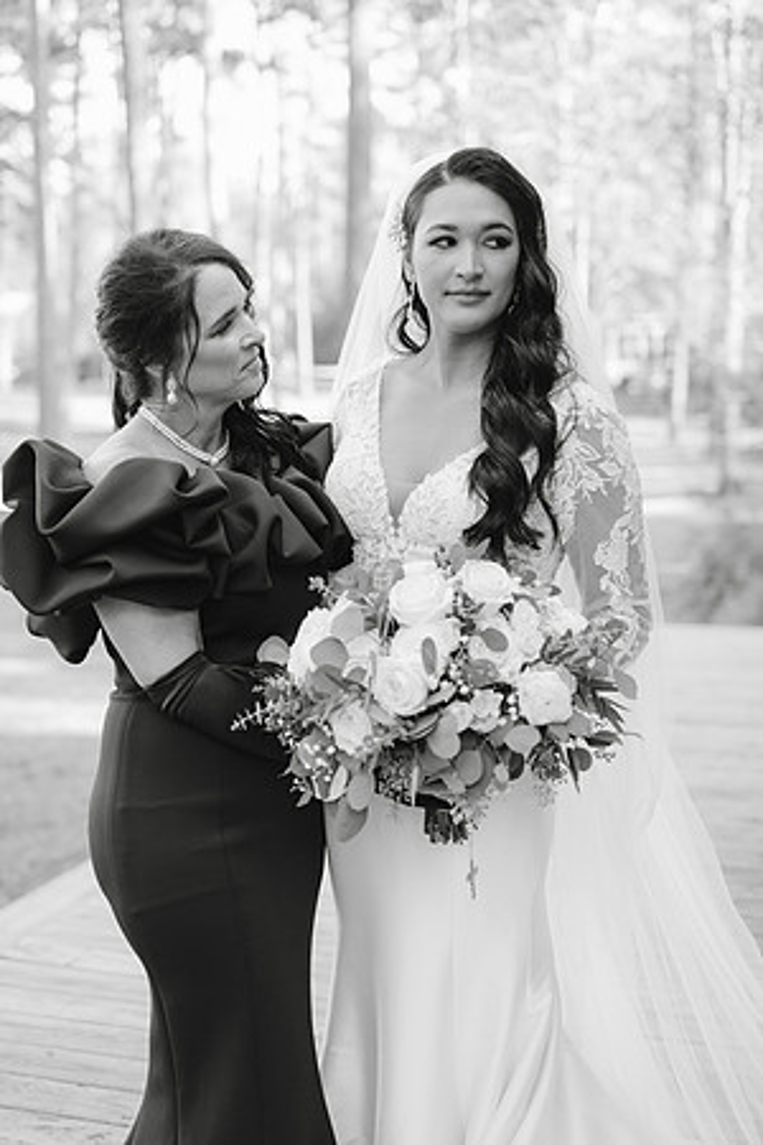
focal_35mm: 50
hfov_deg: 27.0
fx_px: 1589
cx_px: 382
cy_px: 572
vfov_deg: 39.6
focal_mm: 50
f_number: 2.5
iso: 400
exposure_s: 1/320
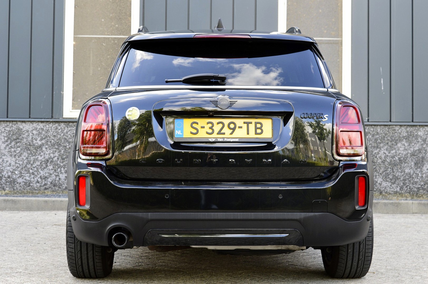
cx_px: 214
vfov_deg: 22.6
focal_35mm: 60
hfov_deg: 33.4
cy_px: 142
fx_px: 713
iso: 400
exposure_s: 1/60
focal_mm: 40
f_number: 8
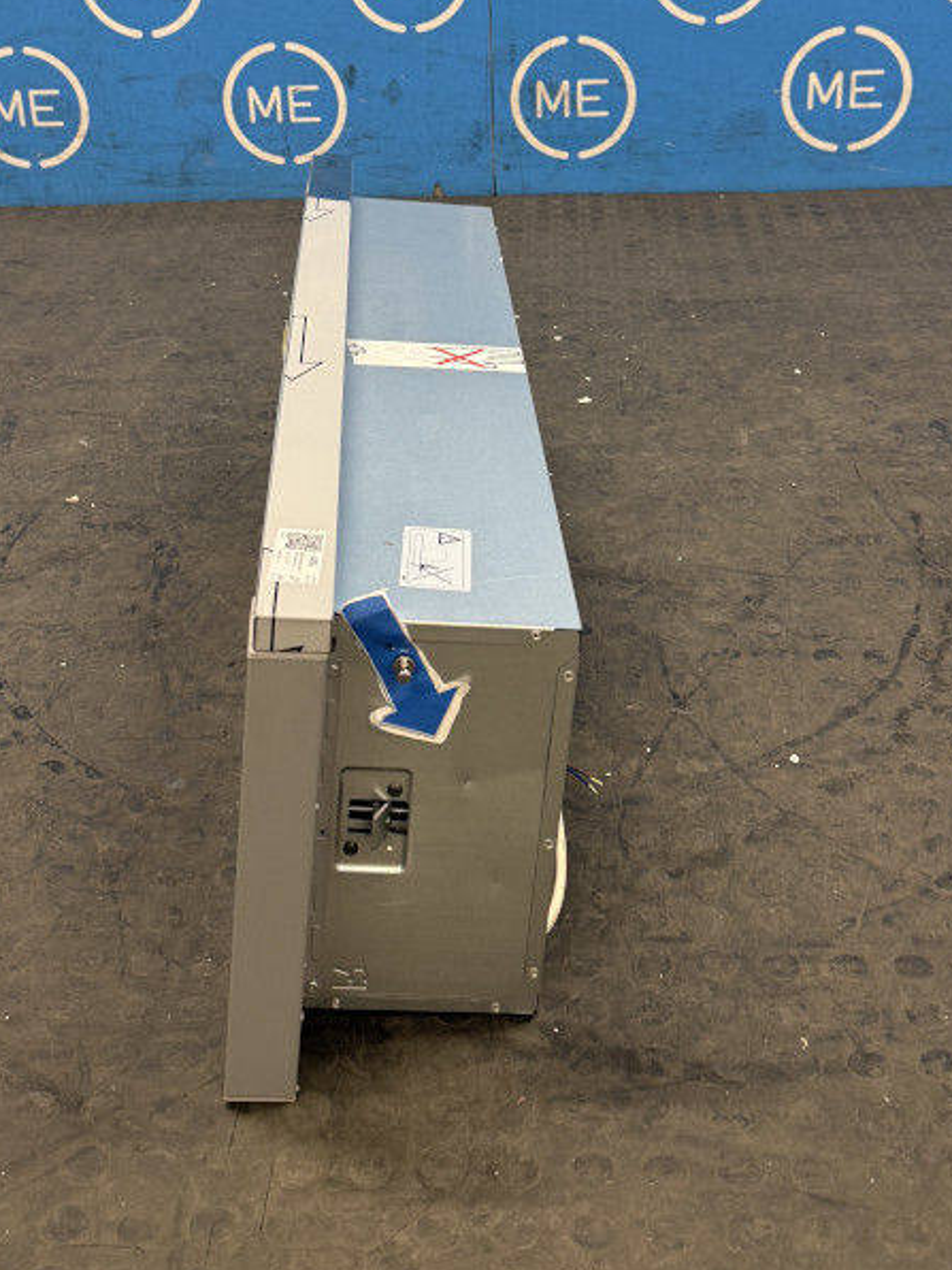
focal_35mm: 46
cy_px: 416
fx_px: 1687
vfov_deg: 40.7
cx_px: 463
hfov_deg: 31.5
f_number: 1.78
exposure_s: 1/50
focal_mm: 6.76
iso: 125
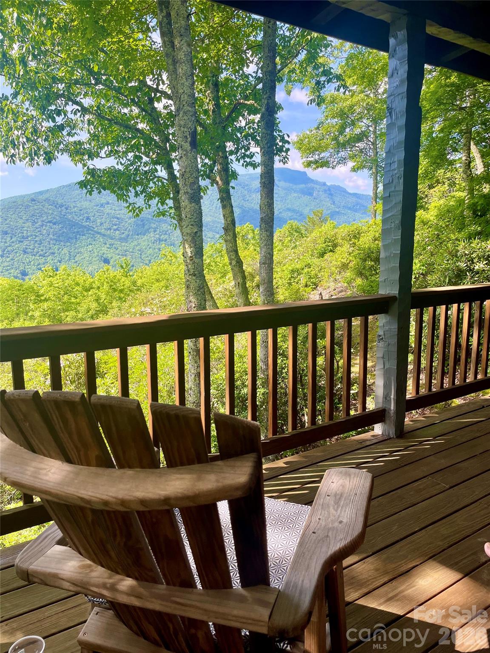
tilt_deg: -10.2
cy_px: 326
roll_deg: -0.3
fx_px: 491
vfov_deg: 67.3
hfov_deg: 53.1
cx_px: 245
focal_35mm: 26
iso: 32
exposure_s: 1/567
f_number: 1.6
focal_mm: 4.2
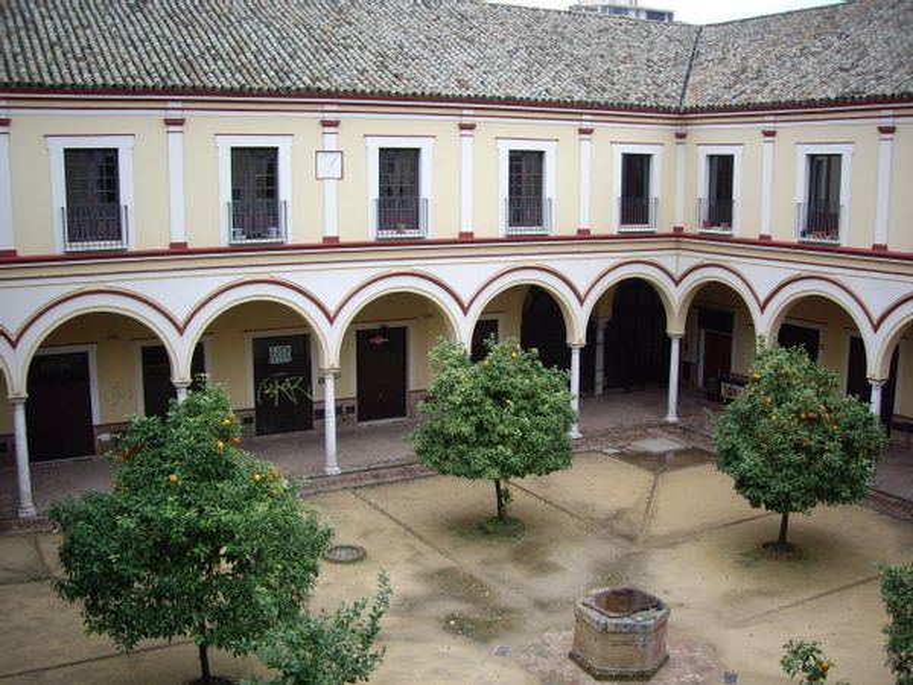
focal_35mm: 38
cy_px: 342
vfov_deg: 37.7
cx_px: 456
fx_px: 1002
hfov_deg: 49.0
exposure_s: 1/160
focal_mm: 6.2
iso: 100
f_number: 2.7
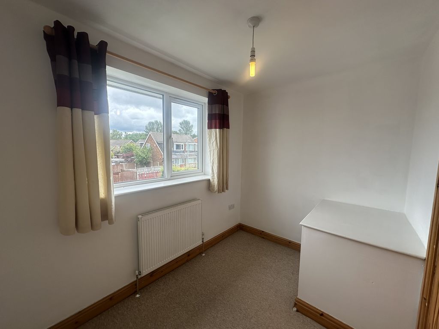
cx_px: 220
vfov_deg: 85.7
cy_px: 164
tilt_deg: -5.3
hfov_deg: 102.1
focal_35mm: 14
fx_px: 178
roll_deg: -0.9
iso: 40
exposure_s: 1/265
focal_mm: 2.22
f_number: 2.2
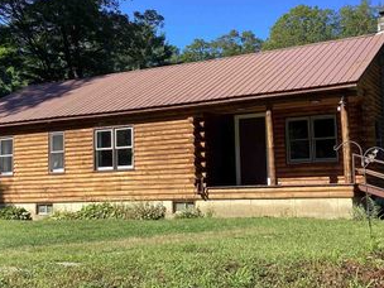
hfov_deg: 37.5
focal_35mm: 51
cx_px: 197
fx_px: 566
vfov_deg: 28.5
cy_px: 121
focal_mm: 3.3
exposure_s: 1/684
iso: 25
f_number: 2.4
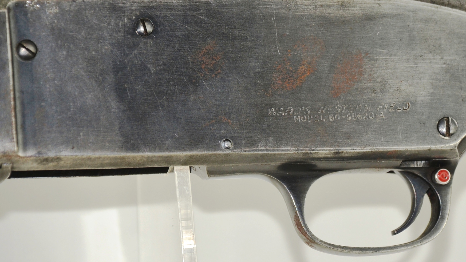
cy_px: 97
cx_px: 309
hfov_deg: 7.2
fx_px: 3691
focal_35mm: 299
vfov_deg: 4.1
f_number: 5.6
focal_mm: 135
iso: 250
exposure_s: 1/125
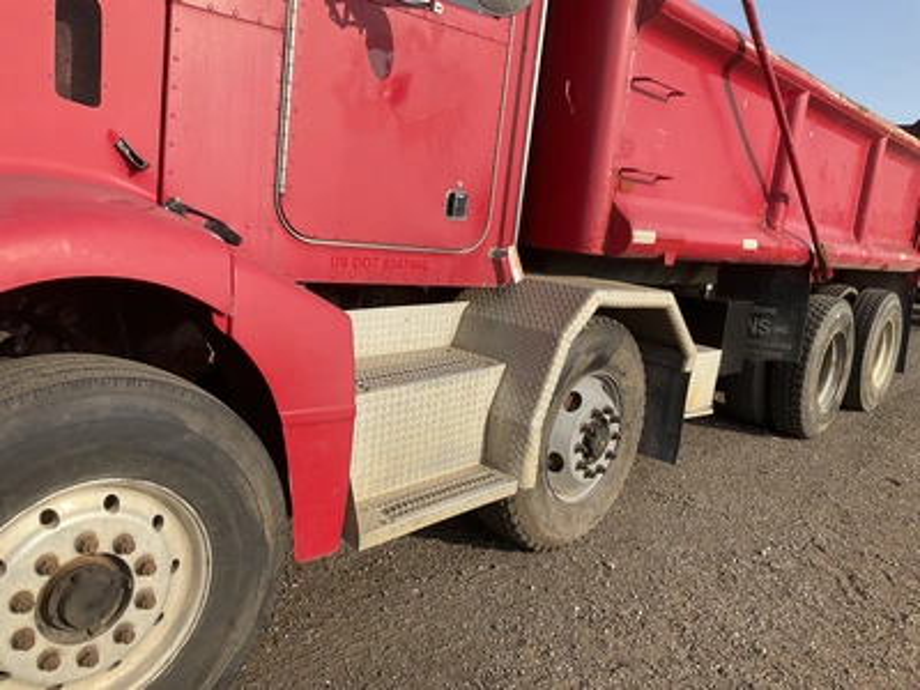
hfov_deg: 61.7
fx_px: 771
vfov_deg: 48.2
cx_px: 460
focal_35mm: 29
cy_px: 345
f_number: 1.8
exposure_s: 1/1121
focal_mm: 3
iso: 25
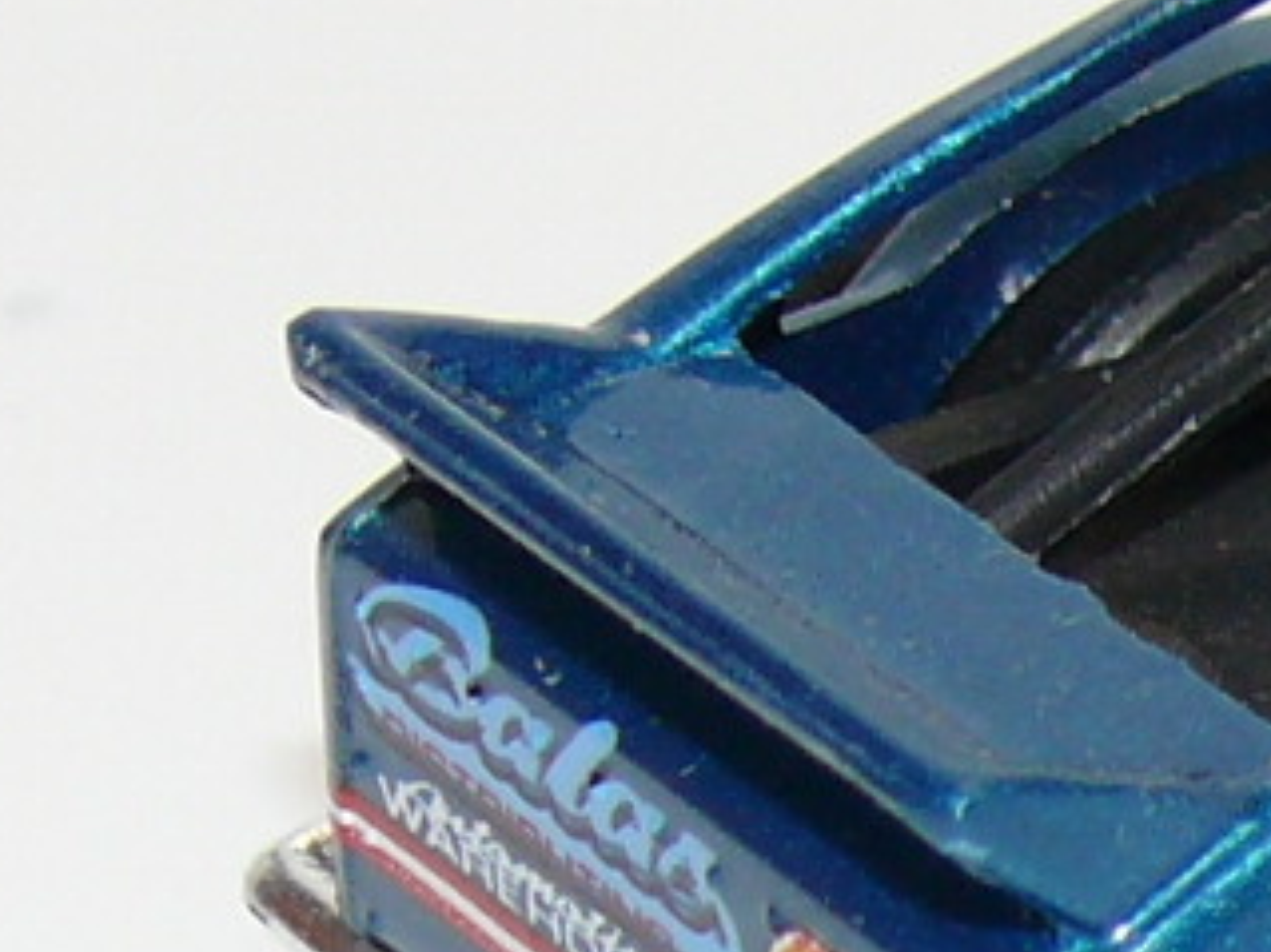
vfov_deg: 3.3
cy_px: 287
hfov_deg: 4.4
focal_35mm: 446
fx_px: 16370
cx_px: 2554
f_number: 4
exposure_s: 1/30
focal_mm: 12.5
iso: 100
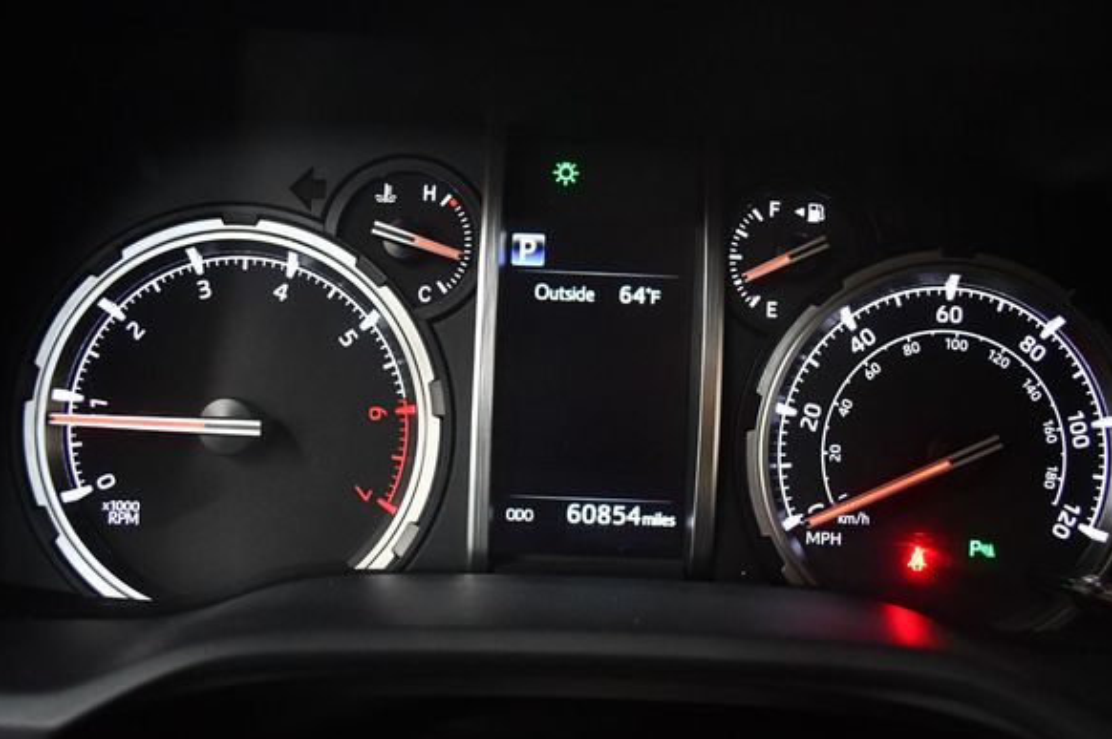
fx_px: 1018
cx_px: 602
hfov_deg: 57.2
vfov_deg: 39.9
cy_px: 405
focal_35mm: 33
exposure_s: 1/60
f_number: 3.8
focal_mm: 20
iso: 5600
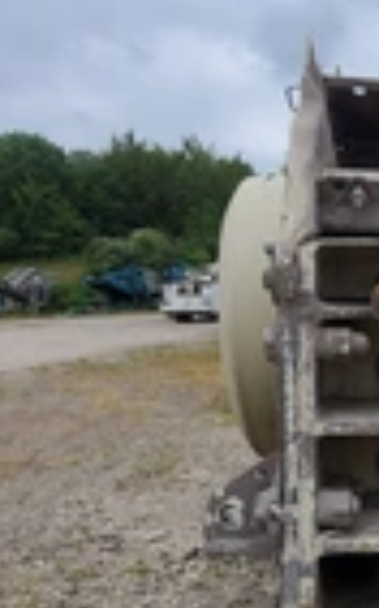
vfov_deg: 50.0
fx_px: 645
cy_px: 371
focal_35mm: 39
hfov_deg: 27.6
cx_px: 487
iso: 50
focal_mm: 1.8
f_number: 2.2
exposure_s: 1/715
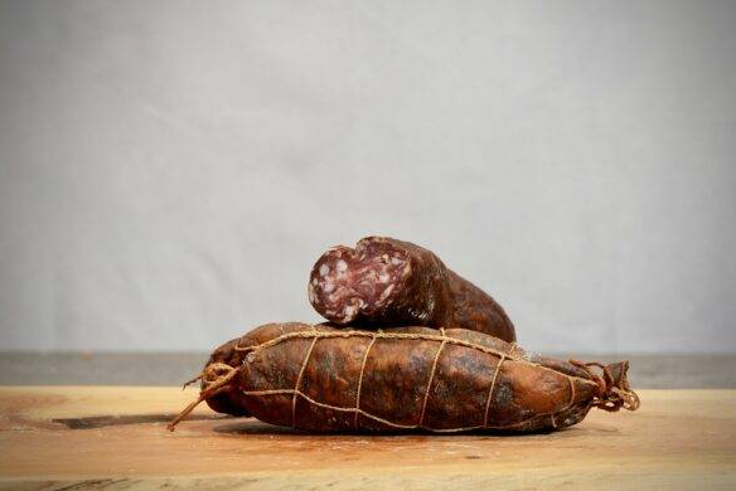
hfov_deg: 11.0
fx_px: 3825
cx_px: 376
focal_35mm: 187
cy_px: 250
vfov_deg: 7.4
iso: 2500
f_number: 8
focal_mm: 182
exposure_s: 1/60
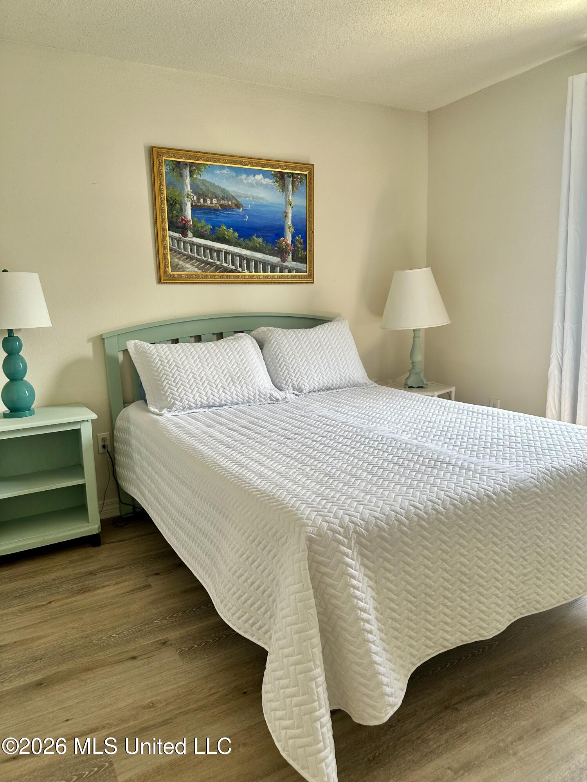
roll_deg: +2.2
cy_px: 391
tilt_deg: -9.1
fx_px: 543
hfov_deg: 56.8
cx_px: 294
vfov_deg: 71.6
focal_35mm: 24
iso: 80
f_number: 1.78
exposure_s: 1/121
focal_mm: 6.86
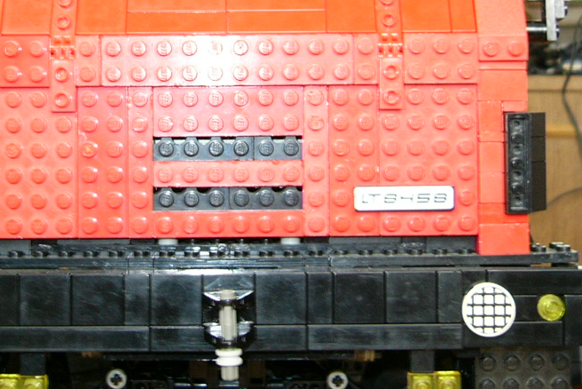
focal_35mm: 71
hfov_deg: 28.4
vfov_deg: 18.9
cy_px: 38
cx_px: 259
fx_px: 1148
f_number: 2.8
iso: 100
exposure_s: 1/4
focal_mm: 5.8
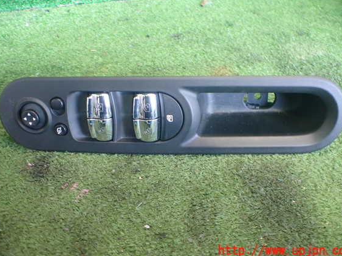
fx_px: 316
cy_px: 122
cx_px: 173
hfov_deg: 56.8
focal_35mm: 32
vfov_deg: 44.1
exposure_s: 1/60
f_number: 2.3
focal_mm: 5.4
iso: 800
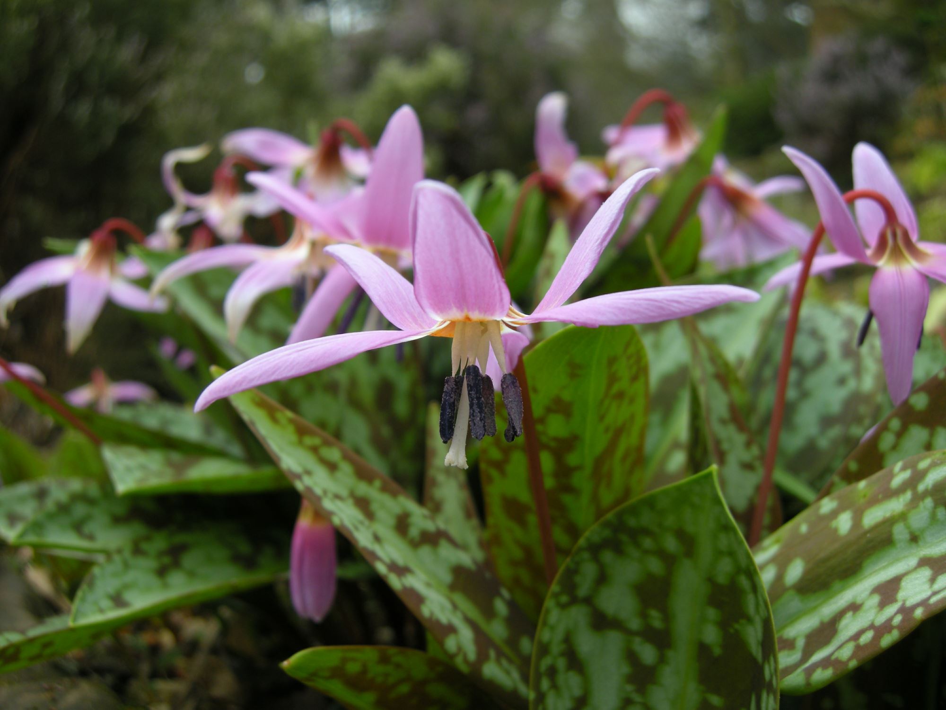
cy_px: 355
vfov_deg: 40.7
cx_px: 473
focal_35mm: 35
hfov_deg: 52.6
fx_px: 956
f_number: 3.4
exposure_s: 1/91.6
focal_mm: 7.5
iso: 64
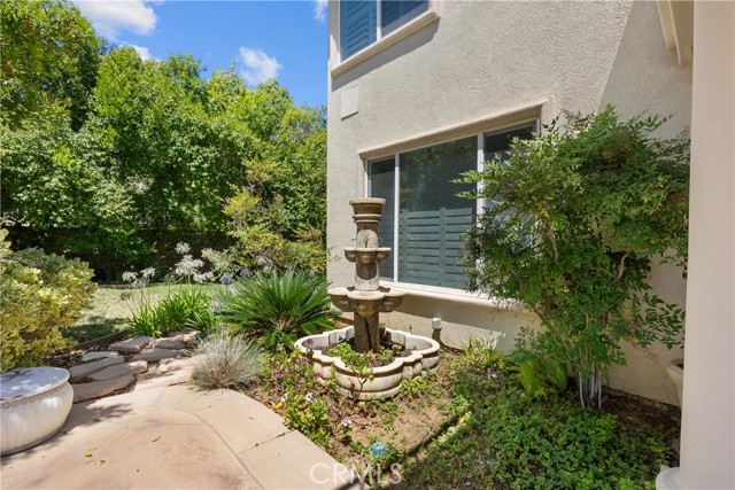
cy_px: 245
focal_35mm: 16
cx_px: 368
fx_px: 327
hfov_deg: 96.7
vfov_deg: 73.8
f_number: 8
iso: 2000
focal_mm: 16
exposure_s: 1/8000
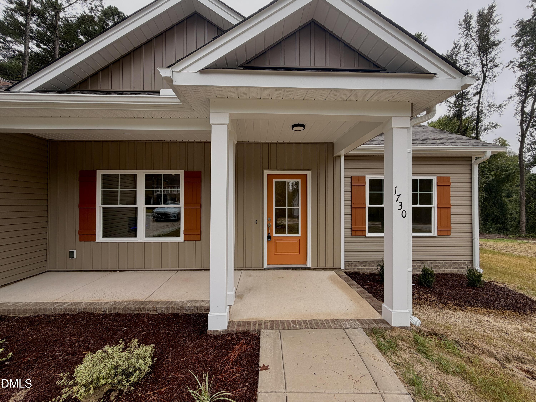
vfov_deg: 85.7
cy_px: 201
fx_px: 217
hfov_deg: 102.1
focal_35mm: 14
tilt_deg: +0.9
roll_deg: -0.3
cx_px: 268
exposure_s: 1/200
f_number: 2.2
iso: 40
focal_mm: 2.22
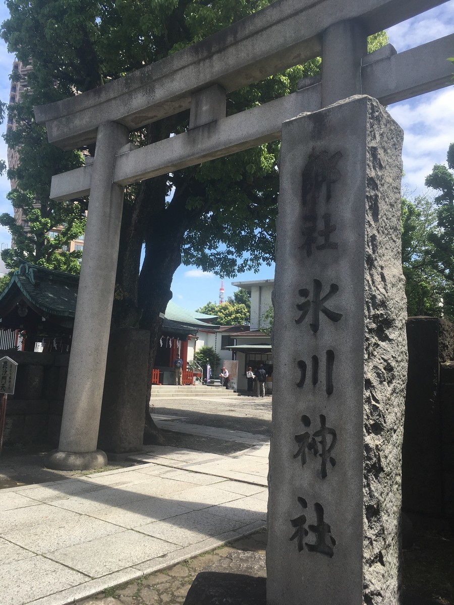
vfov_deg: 61.7
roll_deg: -2.4
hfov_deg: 48.2
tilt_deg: +5.9
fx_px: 507
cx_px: 227
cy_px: 302
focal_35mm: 29
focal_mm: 4.15
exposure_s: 1/1068
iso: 25
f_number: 2.2
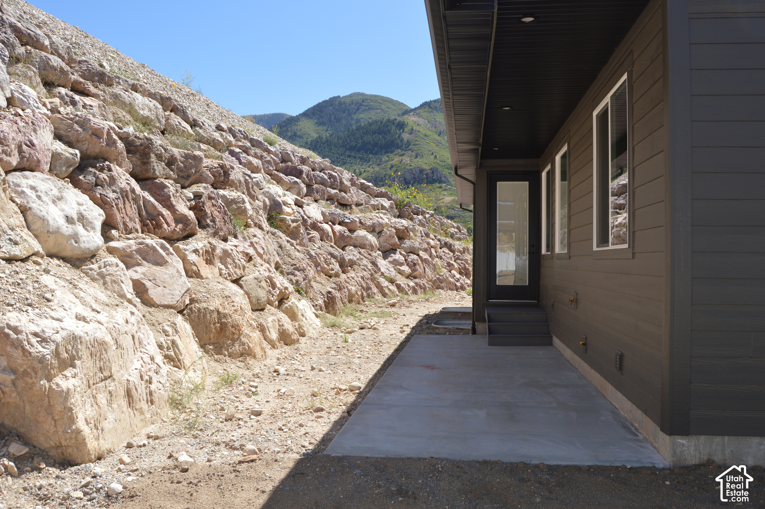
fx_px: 605
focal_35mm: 28
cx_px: 382
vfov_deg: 45.6
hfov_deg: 64.6
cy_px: 254
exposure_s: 1/200
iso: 100
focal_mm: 19
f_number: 8
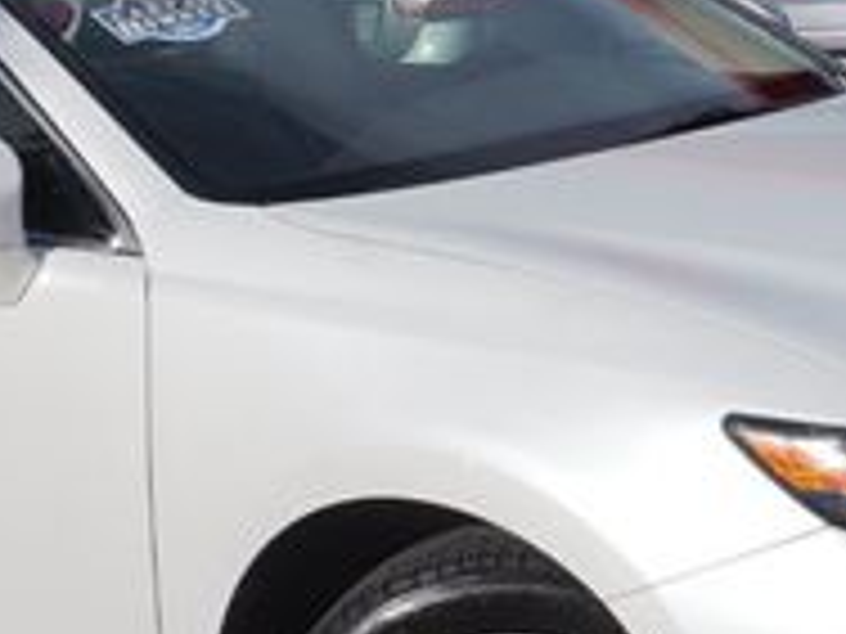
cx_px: 414
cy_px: 468
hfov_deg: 18.2
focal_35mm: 108
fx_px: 2639
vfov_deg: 13.7
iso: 100
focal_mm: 22
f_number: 13
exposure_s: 1/250
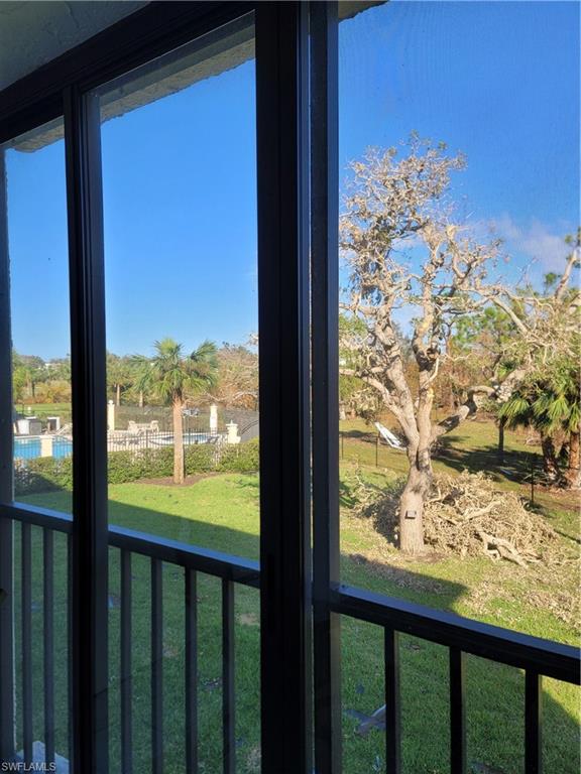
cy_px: 387
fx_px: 559
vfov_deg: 69.4
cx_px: 290
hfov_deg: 54.9
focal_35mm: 25
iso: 20
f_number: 1.8
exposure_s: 1/287
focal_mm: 7
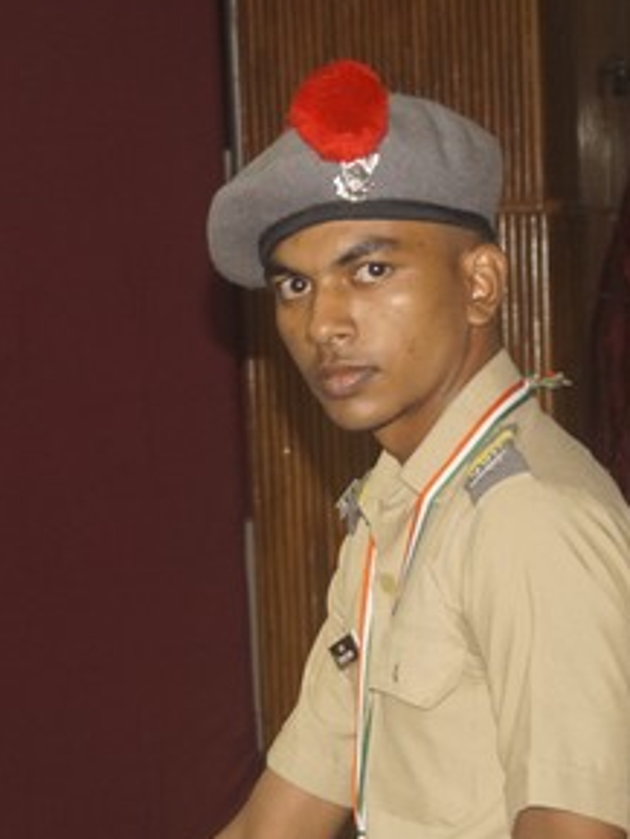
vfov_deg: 16.1
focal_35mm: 122
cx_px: -9
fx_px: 2962
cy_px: 549
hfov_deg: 12.0
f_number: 5
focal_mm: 35
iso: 800
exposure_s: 1/60
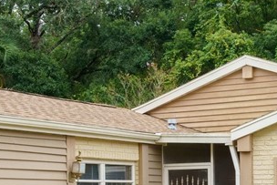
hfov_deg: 19.1
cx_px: 168
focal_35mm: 107
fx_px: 824
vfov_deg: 12.5
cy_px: 218
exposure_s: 1/100
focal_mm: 20
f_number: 8
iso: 640
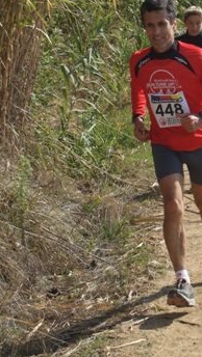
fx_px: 1112
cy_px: 105
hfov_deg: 10.2
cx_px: 235
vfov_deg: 18.2
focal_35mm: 117
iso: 200
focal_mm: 32
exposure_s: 1/500
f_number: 7.1
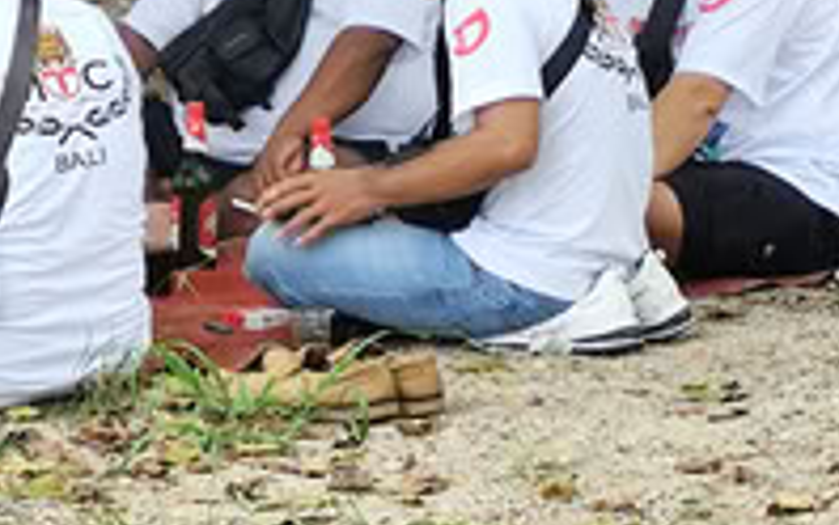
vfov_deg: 5.5
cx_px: -140
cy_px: -17
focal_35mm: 239
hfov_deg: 8.7
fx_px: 5468
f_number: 1.65
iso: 50
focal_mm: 6.19
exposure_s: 1/104
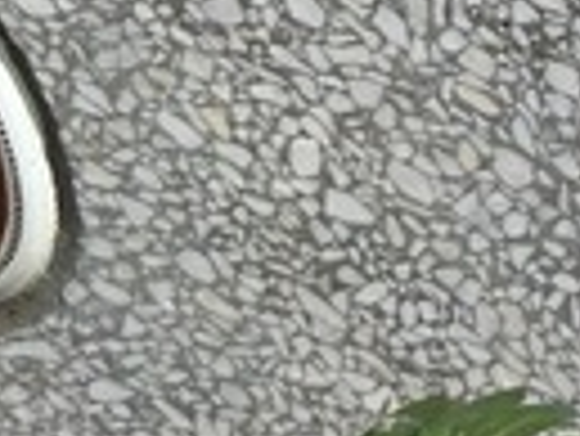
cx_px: 1394
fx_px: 2700
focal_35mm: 161
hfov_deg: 10.5
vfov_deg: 9.1
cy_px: -63
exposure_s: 1/2994
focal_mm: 5.7
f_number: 1.5
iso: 50
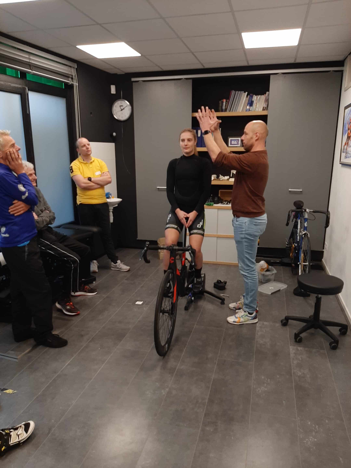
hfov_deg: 53.1
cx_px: 176
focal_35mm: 26
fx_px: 352
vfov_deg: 67.3
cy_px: 234
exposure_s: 1/50
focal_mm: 3.93
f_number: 1.7
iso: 64
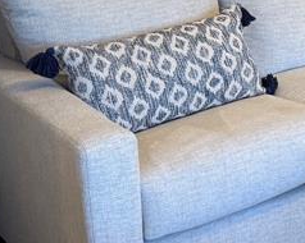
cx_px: 500
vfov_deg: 14.9
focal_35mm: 101
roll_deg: -0.4
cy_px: -23
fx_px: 911
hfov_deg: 16.7
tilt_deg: -10.7
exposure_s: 1/60
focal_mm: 6.76
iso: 125
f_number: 1.78
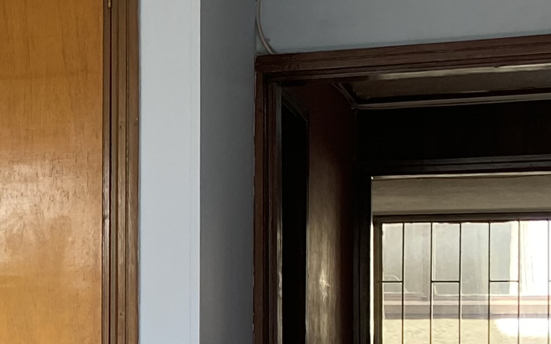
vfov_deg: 11.1
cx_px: -577
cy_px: 297
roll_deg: -1.1
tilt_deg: +1.1
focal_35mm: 117
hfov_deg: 14.5
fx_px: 1757
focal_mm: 4.25
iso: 32
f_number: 1.8
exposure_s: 1/148
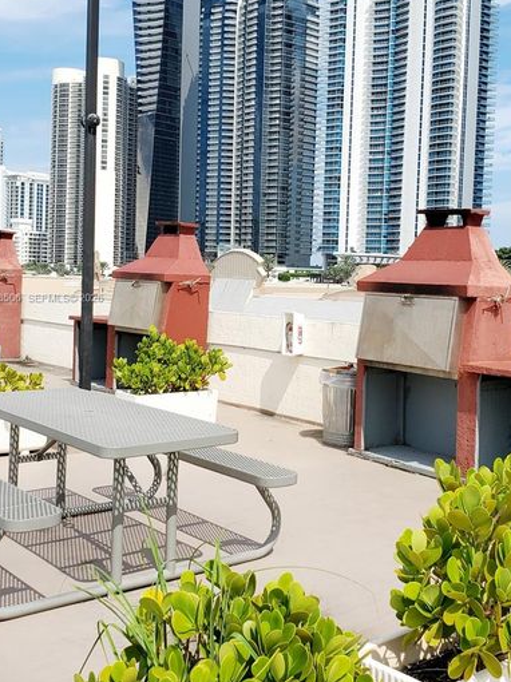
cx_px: 300
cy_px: 299
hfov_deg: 41.6
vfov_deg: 53.8
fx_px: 670
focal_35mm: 34
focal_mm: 4.3
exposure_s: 1/2500
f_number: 2.4
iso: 50
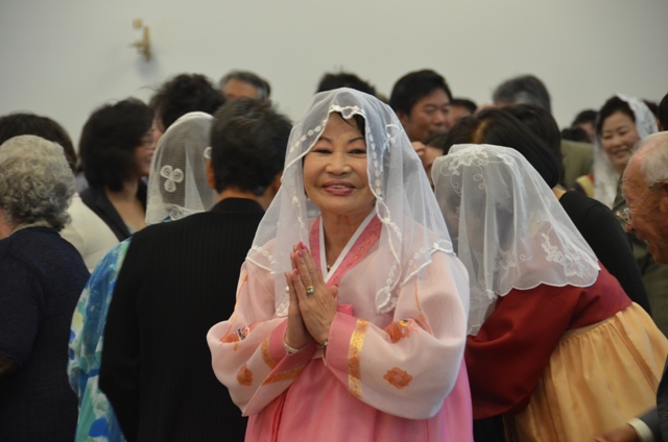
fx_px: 2917
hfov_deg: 13.1
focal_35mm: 158
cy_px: 221
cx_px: 334
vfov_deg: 8.7
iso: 1250
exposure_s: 1/30
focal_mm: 105
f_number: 5.3
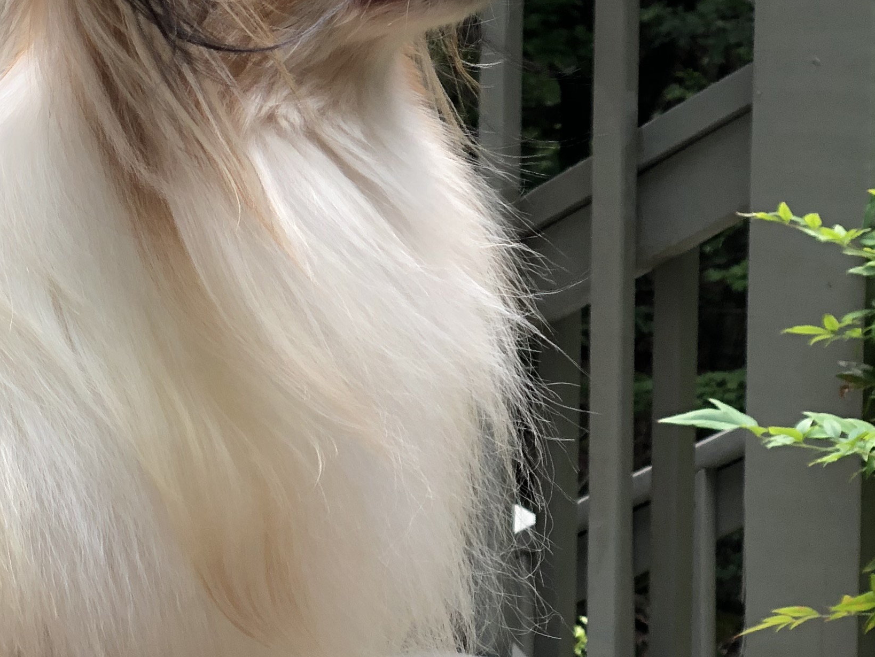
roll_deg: +0.0
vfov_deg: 11.6
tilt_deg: -1.2
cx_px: -138
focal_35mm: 128
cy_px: 243
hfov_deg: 14.9
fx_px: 3236
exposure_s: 1/220
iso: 16
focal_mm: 6
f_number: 2.4
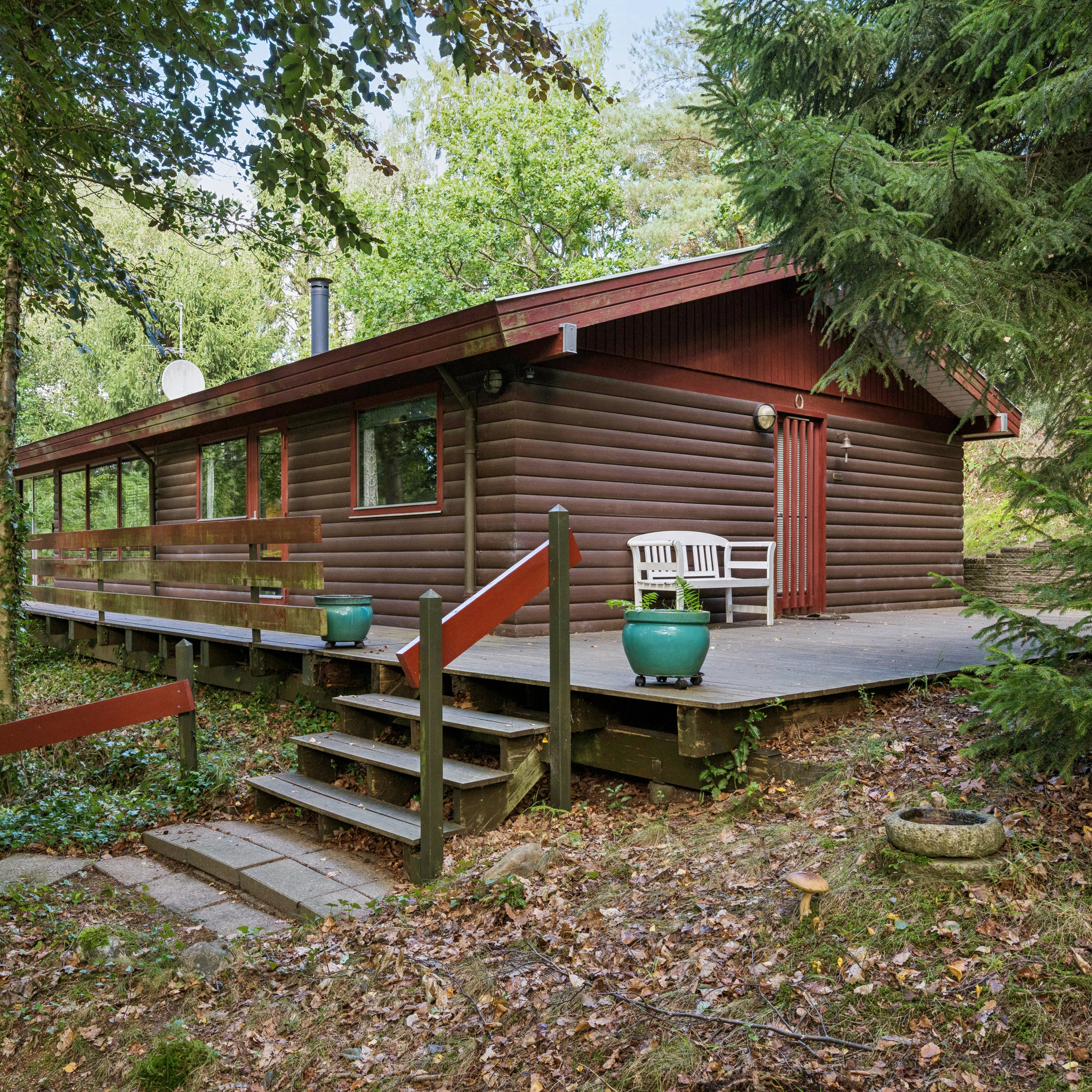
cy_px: 557
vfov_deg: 57.9
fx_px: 988
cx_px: 468
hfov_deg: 57.6
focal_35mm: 28
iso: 400
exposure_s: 1/50
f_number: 8
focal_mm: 20.5
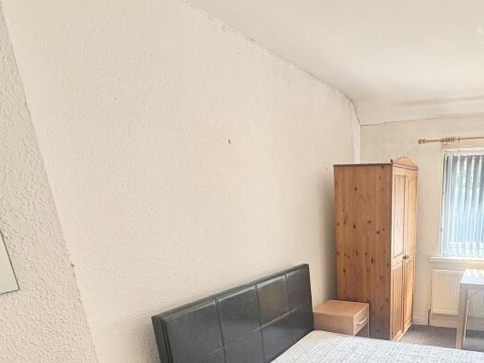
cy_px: 317
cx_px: 368
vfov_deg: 46.9
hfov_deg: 61.3
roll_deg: +3.1
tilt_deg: -19.3
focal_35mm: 27
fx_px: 377
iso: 100
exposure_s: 1/100
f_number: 2.2
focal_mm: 2.22
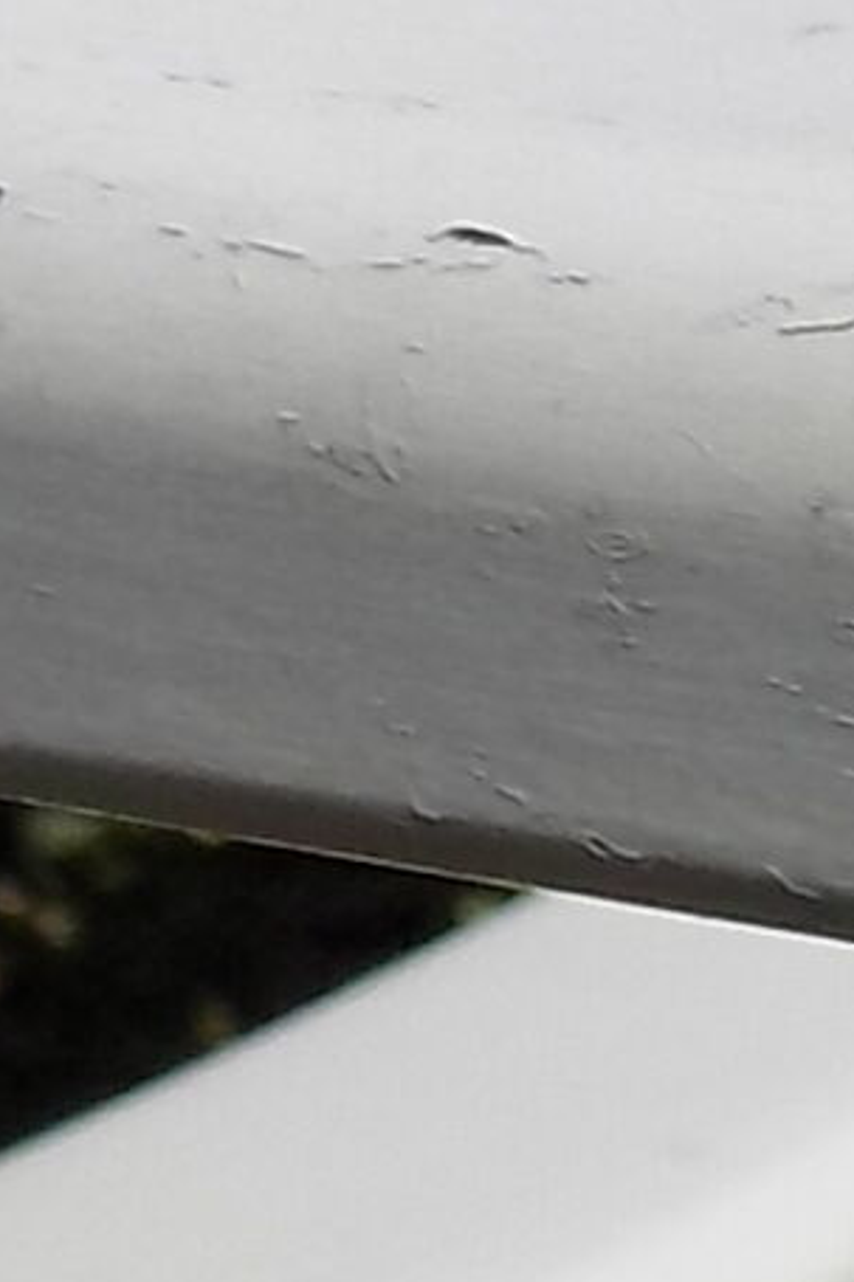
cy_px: 513
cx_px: 3399
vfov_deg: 10.7
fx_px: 6837
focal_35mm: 192
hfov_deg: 6.0
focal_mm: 4
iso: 80
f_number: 9.9
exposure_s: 1/320
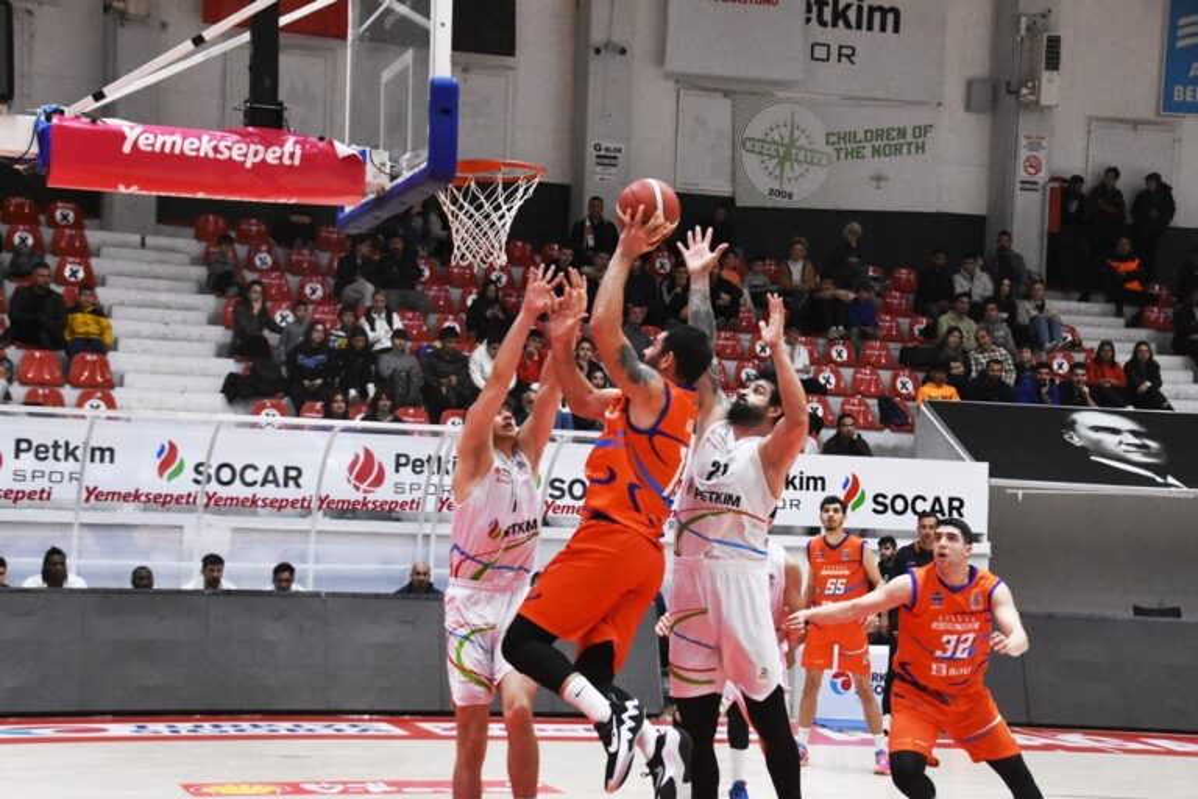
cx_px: 599
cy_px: 400
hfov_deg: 29.2
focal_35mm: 69
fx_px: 2296
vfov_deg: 19.7
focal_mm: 46
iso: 6400
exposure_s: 1/2000
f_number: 4.8
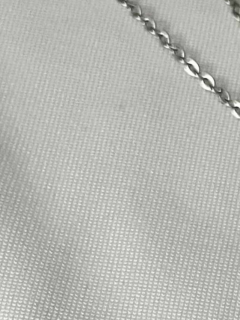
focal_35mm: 123
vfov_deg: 15.3
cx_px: 557
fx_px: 1137
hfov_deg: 10.5
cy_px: 406
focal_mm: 5.1
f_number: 1.6
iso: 320
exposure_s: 1/60
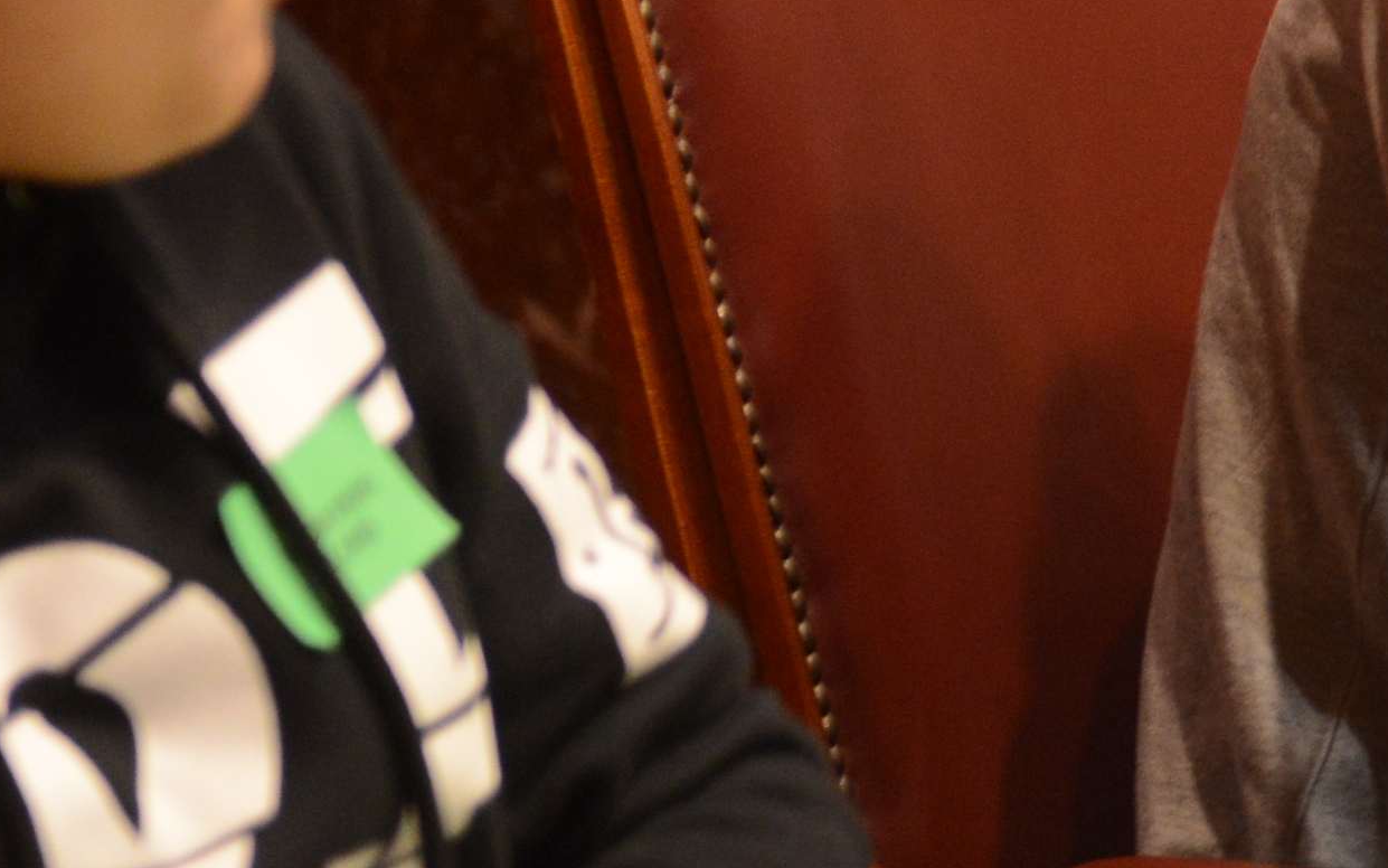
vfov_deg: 4.8
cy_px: -419
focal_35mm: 272
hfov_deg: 7.6
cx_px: 2039
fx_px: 10290
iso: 1600
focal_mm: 60
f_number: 2.8
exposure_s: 1/80
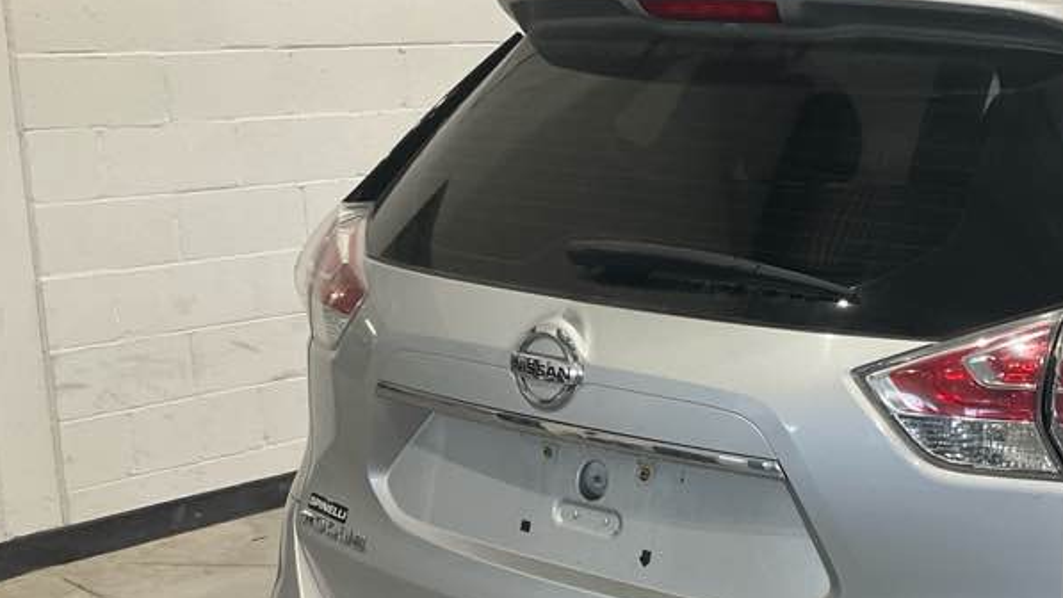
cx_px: 930
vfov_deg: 20.0
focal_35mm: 60
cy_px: 424
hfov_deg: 33.3
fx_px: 1691
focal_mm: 3
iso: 64
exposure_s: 1/120
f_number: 1.8
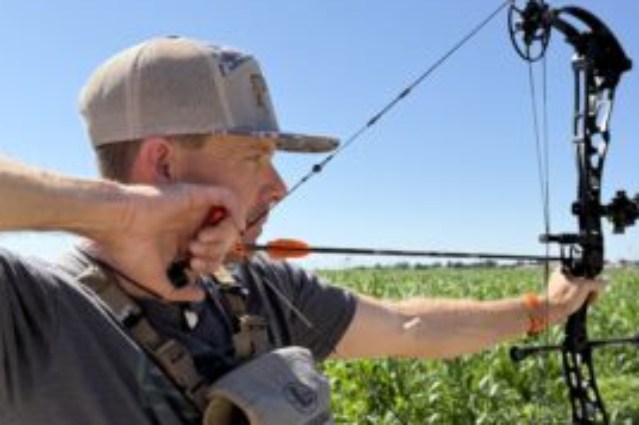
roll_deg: +0.4
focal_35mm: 42
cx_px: 443
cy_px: 260
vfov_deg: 31.7
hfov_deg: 45.5
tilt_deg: +2.1
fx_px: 745
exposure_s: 1/4673
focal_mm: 6.76
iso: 80
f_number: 1.78
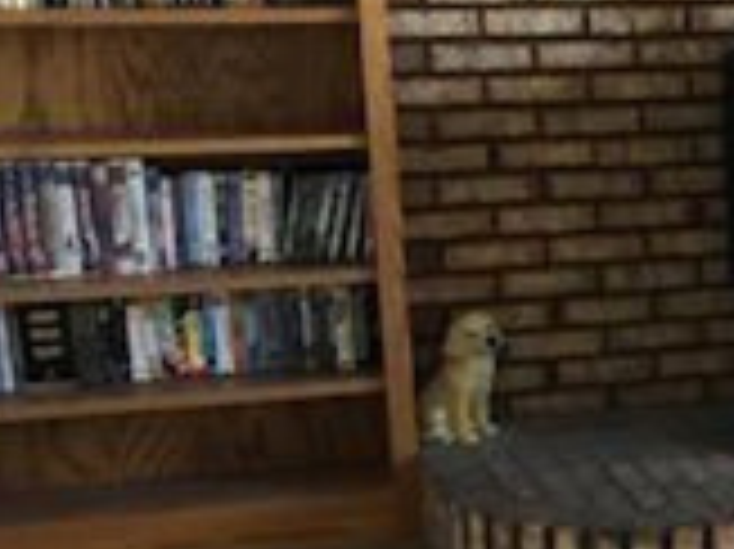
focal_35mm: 110
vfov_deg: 13.3
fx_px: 2331
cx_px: 1279
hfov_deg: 15.6
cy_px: 526
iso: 100
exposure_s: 1/11
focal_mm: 3.99
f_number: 1.8
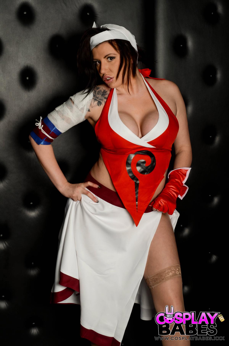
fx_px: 690
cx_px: 114
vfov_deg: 28.1
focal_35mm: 72
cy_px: 173
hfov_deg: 18.8
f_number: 10
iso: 200
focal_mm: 48
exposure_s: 1/160
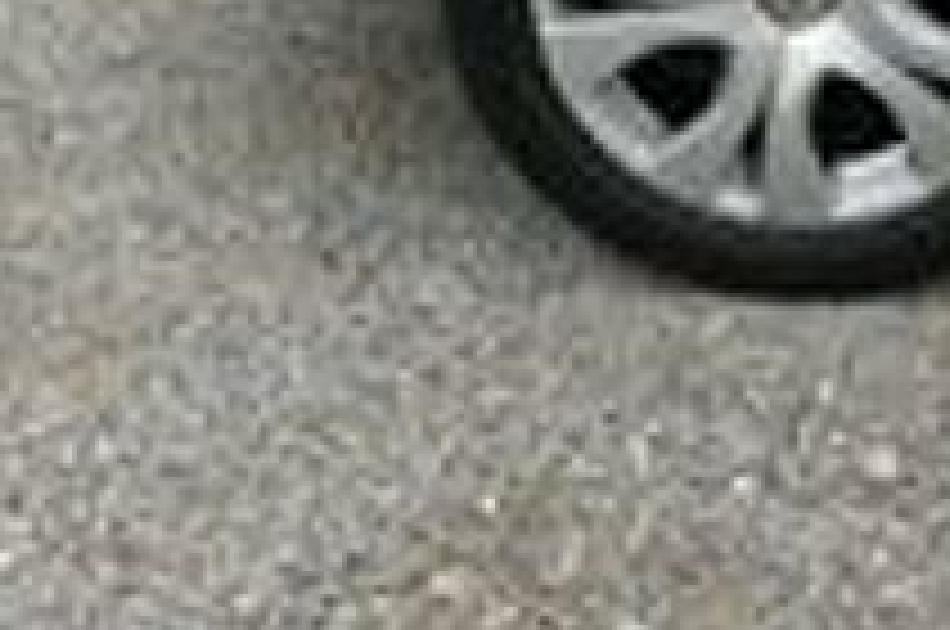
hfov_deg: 29.7
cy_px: -79
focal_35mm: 66
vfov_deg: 19.6
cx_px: 788
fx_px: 1739
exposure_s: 1/250
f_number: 3
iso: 125
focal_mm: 10.6
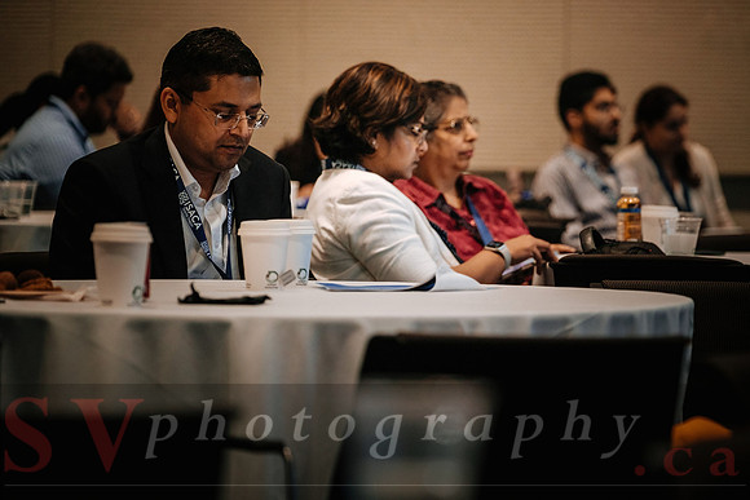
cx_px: 473
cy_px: 275
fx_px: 4454
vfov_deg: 6.4
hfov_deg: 9.6
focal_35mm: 214
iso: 800
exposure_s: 1/80
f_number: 2.8
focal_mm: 110.6
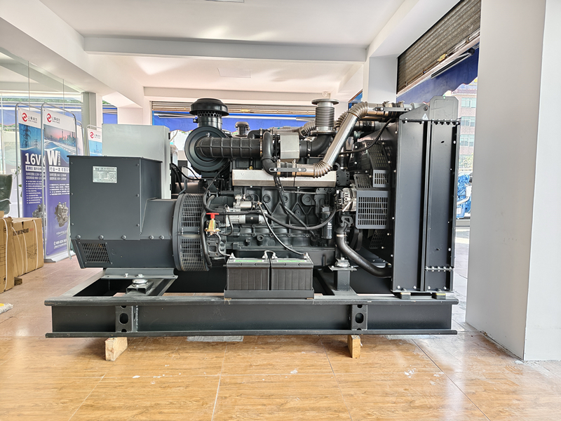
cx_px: 280
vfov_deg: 58.9
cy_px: 210
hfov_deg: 73.9
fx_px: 373
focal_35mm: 23
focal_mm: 5.56
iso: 436
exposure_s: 1/97.3
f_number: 1.88
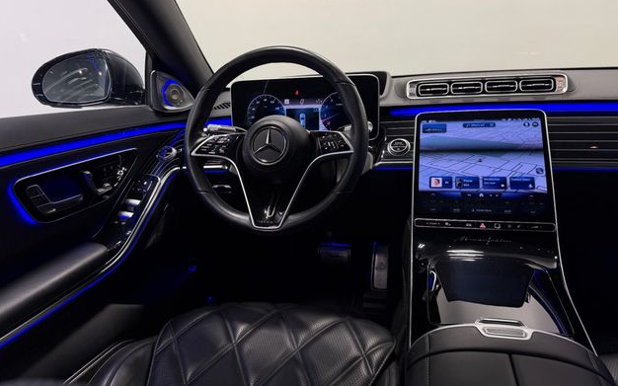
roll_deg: +3.0
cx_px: 307
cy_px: 187
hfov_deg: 70.4
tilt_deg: -15.1
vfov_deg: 47.6
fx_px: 438
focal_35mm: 26
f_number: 1.78
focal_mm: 6.76
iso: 64
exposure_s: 1/121
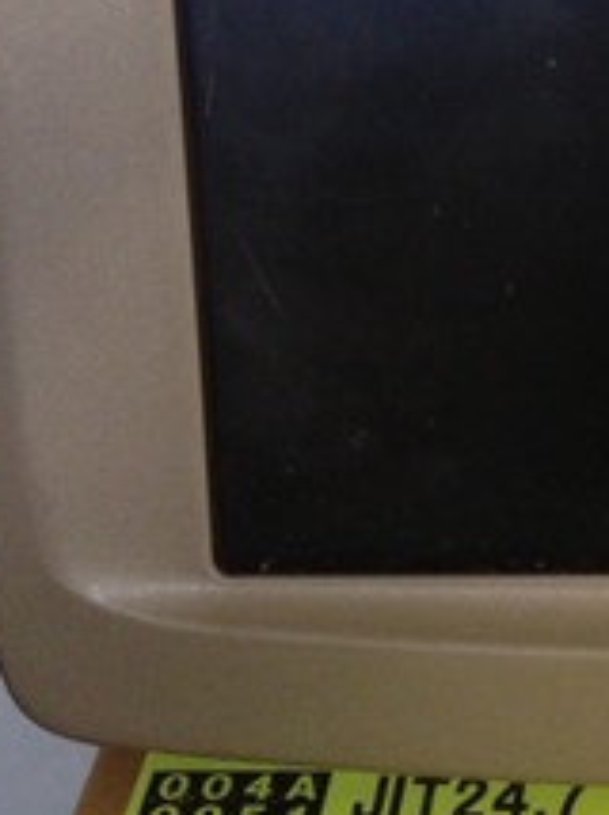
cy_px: 91
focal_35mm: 89
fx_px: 2092
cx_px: 738
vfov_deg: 21.6
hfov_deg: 15.9
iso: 320
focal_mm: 4.28
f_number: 2.4
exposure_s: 1/20
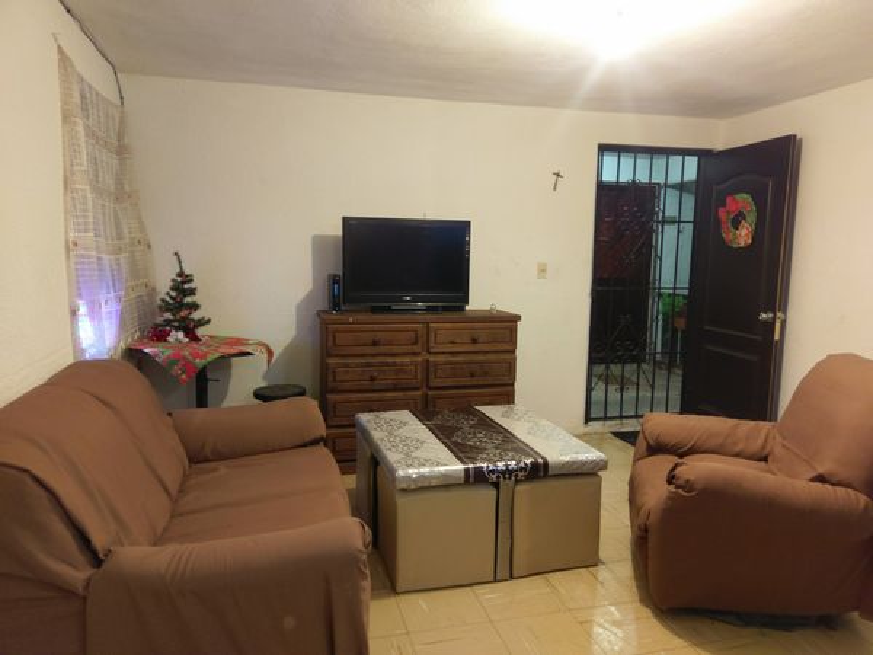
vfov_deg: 53.1
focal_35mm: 26
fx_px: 656
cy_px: 328
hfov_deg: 67.3
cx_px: 436
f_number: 1.8
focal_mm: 4.58
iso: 640
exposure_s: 1/12
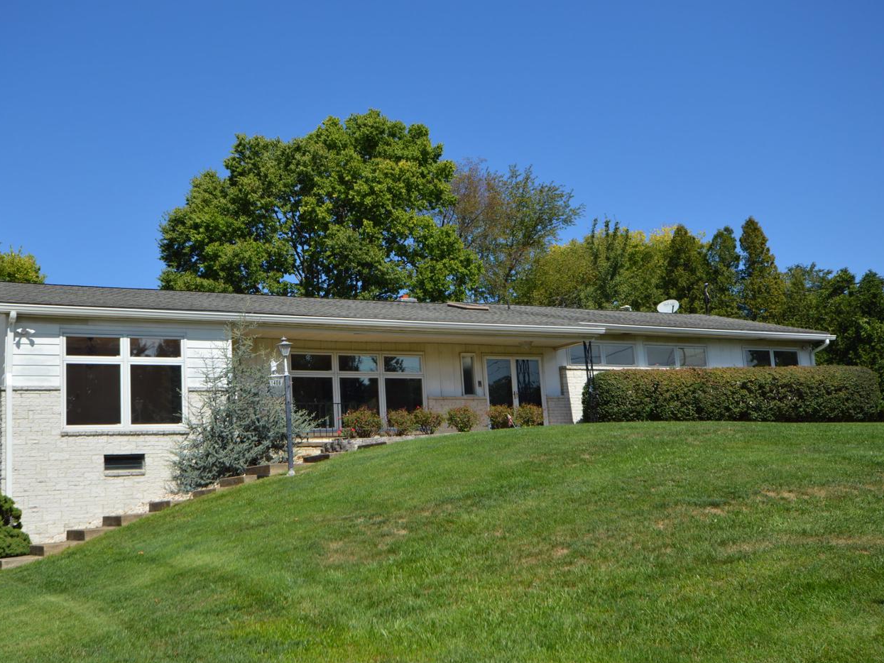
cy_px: 328
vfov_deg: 36.0
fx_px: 1022
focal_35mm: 40
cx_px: 382
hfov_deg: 46.7
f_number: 9
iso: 100
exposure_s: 1/320
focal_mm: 24
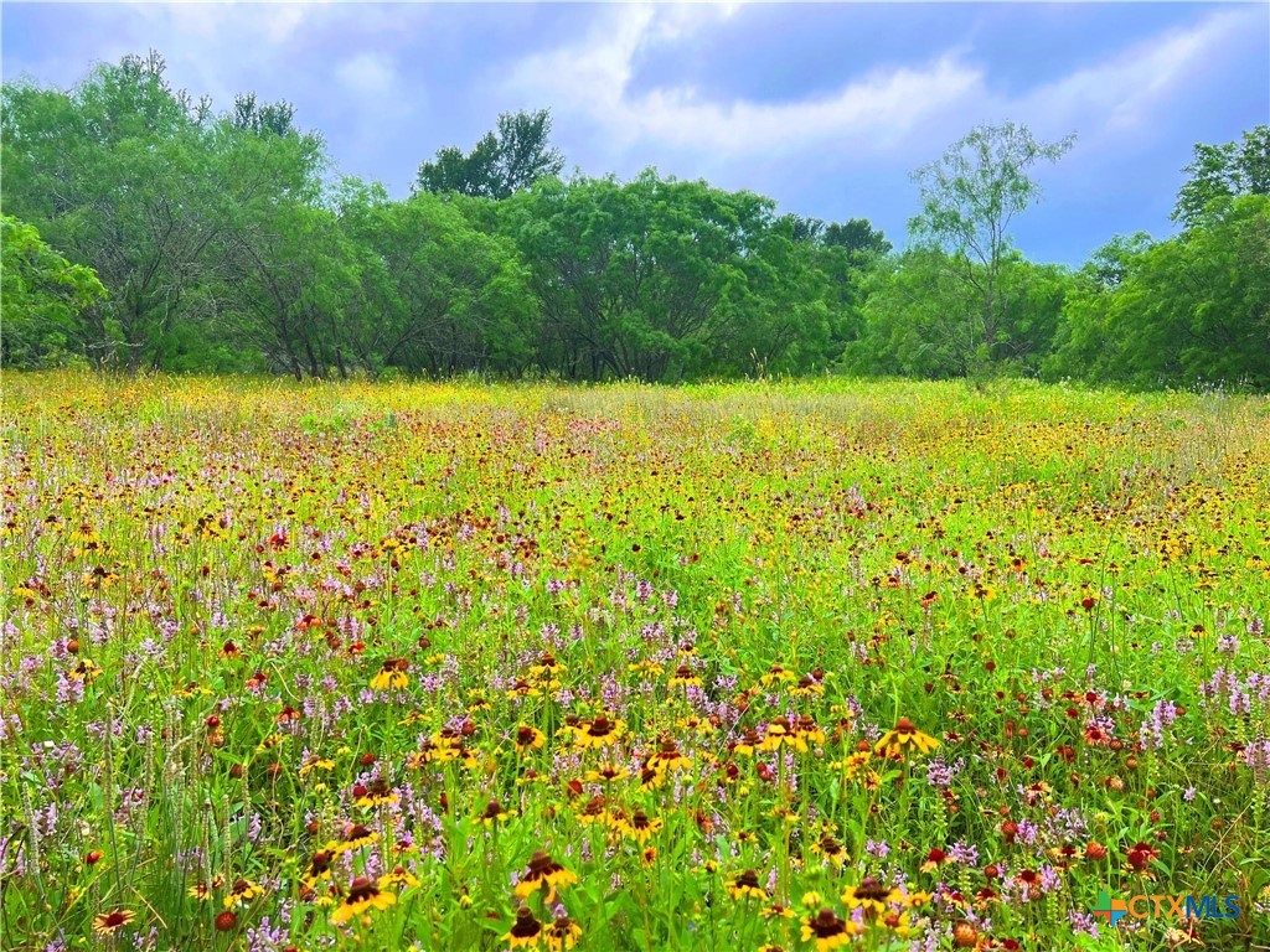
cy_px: 476
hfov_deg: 67.3
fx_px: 954
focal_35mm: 26
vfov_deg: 53.1
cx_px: 635
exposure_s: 1/853
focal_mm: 5.7
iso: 50
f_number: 1.5
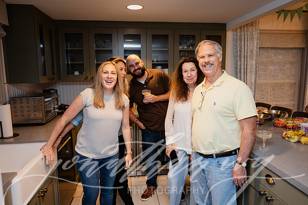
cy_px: 102
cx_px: 154
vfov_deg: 48.0
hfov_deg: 67.4
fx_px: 231
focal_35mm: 27
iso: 2500
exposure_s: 1/160
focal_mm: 27
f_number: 3.2
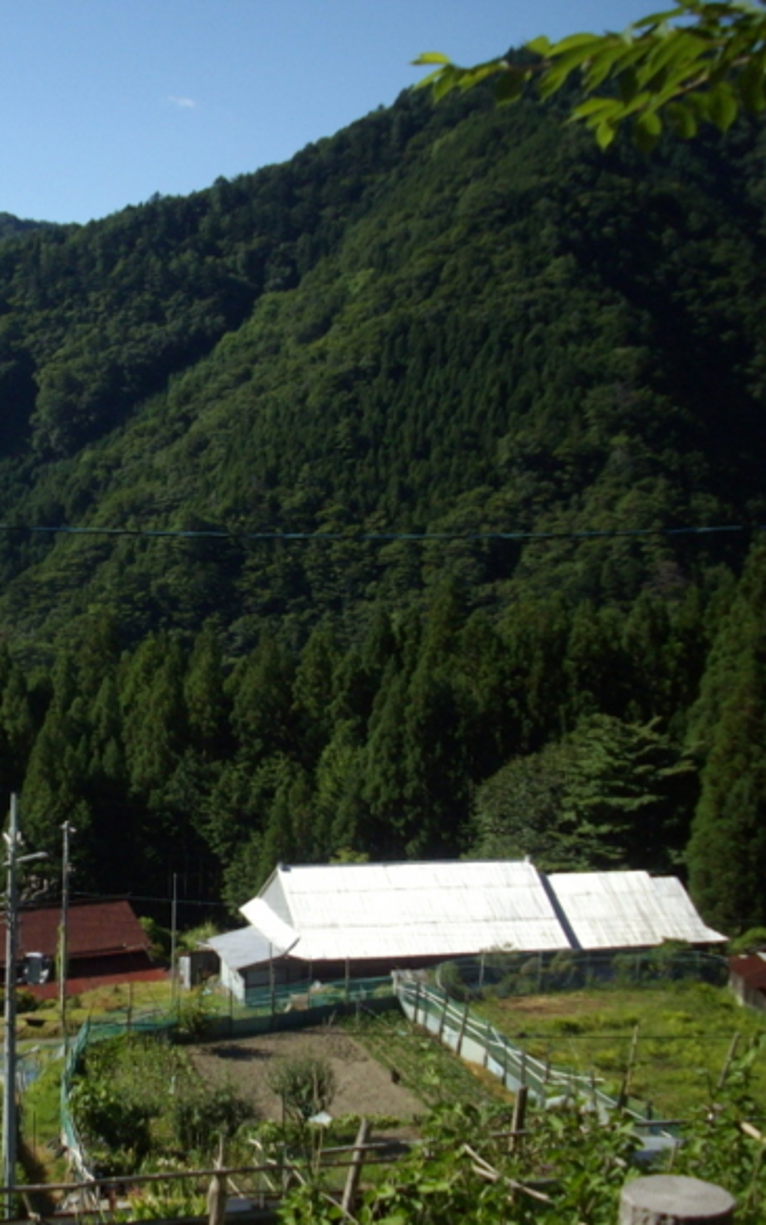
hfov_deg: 22.2
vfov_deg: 35.7
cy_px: 655
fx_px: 1902
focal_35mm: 57
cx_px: 84
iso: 80
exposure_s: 1/250
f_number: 5.6
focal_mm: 6.2
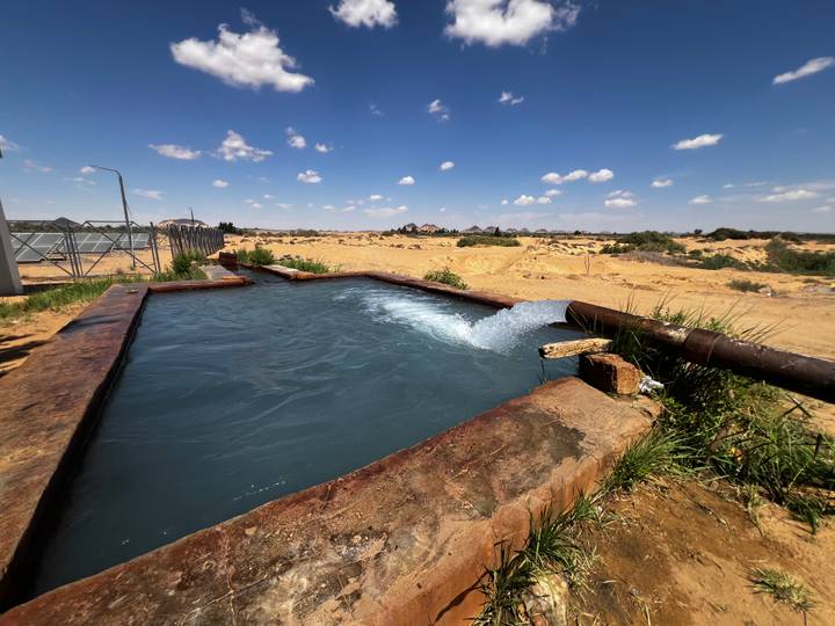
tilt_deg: -13.4
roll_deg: -0.2
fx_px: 314
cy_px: 313
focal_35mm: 13
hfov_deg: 106.2
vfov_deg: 89.9
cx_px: 418
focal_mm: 1.57
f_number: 1.8
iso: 32
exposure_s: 1/2732
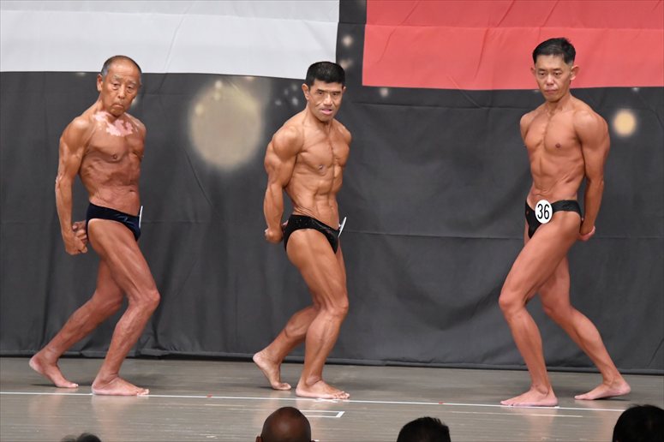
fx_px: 4148
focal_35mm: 225
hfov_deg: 9.2
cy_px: 221
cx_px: 332
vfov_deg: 6.1
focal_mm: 150
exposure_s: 1/400
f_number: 5.6
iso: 6400
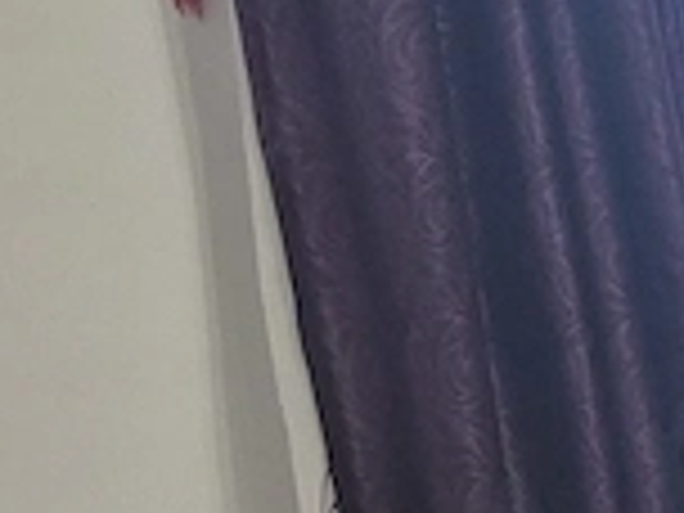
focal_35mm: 151
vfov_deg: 9.5
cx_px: 1940
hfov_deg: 10.2
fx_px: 2984
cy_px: 770
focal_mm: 5.4
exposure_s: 1/100
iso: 640
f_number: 1.8
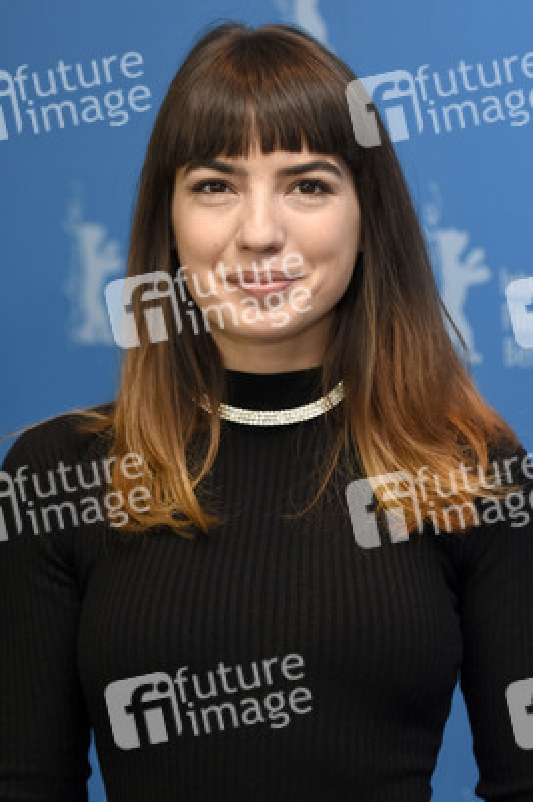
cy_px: 401
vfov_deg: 14.9
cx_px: 266
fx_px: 3070
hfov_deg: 9.9
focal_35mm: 138
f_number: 3.2
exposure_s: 1/320
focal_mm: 92
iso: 640
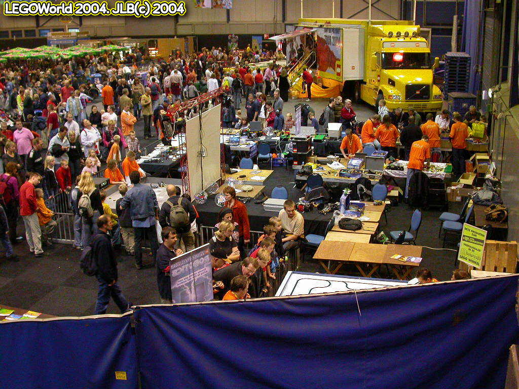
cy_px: 194
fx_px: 600
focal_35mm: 40
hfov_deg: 46.8
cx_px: 260
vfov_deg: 36.0
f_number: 3
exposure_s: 1/30
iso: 400
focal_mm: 8.4
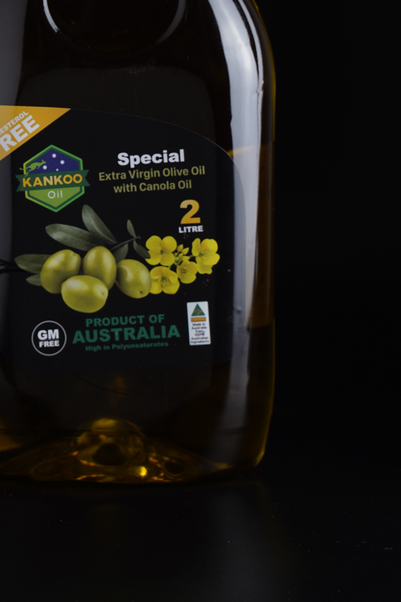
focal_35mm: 143
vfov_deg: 14.2
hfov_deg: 9.6
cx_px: 112
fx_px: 2389
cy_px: 56
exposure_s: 1/40
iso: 200
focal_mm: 75
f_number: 9
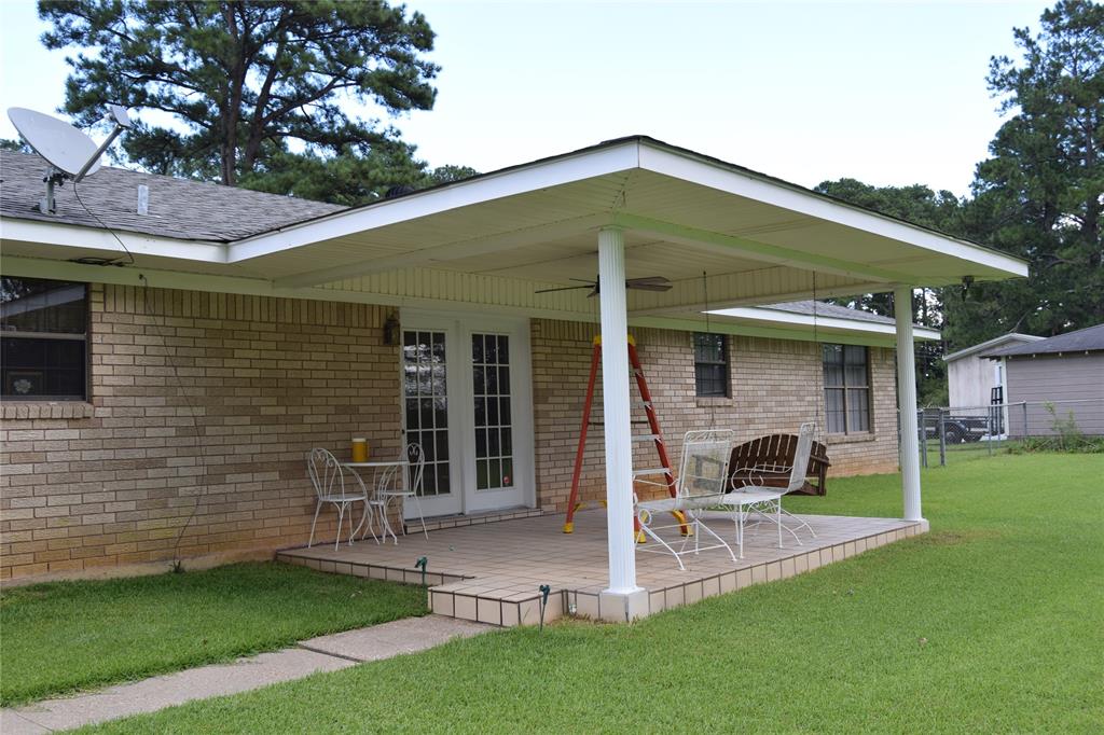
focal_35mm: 33
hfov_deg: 57.2
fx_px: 1012
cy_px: 368
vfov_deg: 39.9
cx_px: 552
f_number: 7.1
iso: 400
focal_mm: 22
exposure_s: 1/200
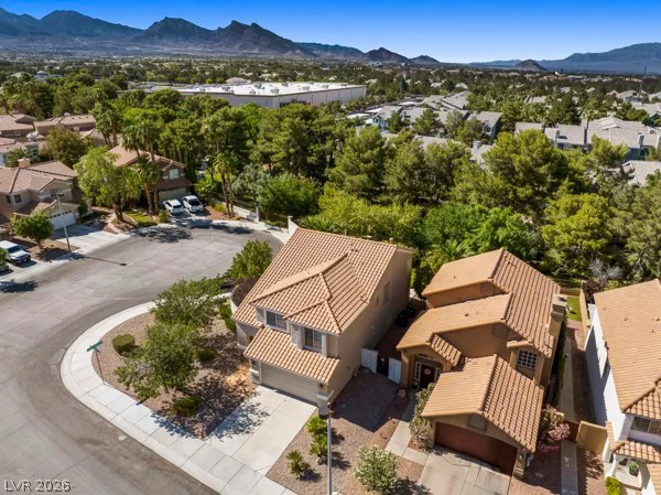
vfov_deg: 56.7
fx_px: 458
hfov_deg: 71.6
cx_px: 330
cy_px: 248
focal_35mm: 24
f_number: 2.8
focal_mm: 12.29
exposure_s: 1/240
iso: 110
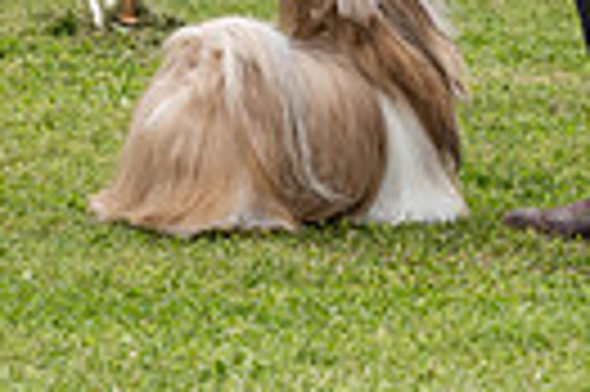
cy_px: -210
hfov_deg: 5.1
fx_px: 6678
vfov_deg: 3.3
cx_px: 419
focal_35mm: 408
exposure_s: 1/1000
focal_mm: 92
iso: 500
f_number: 4.5
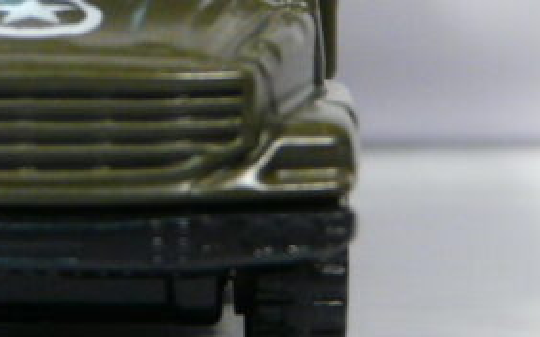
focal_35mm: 375
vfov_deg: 3.5
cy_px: -13
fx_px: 5517
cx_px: 31
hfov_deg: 5.6
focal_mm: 17
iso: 160
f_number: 3.6
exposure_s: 1/50
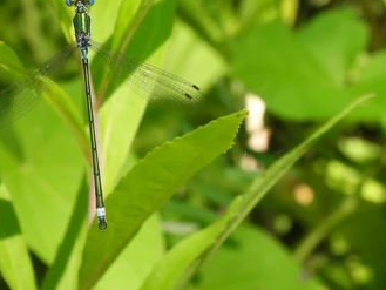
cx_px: 97
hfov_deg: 6.0
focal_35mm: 331
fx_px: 3692
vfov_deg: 4.5
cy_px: 63
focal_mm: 30.3
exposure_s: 1/100
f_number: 5
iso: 100
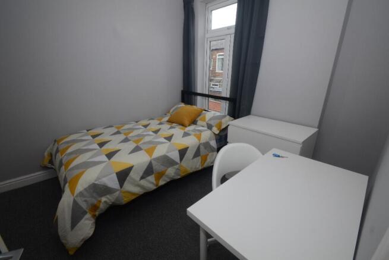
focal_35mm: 15
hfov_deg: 100.4
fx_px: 162
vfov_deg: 77.4
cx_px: 194
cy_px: 130
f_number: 7.1
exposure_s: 1/100
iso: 400
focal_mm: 10
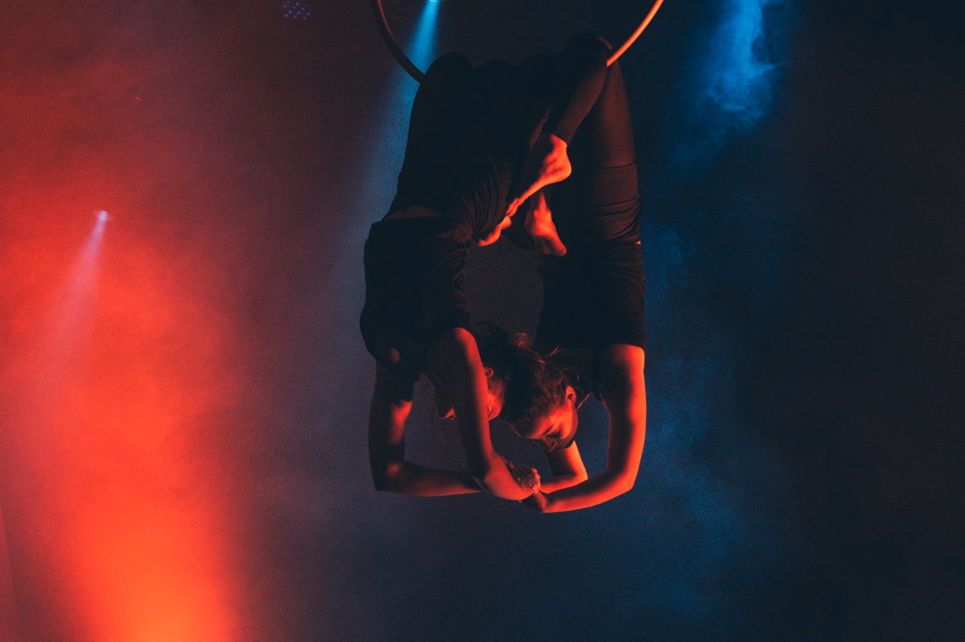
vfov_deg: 17.5
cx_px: 482
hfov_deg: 26.0
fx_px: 2089
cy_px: 321
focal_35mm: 78
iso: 3200
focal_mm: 52
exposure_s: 1/80
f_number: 5.6
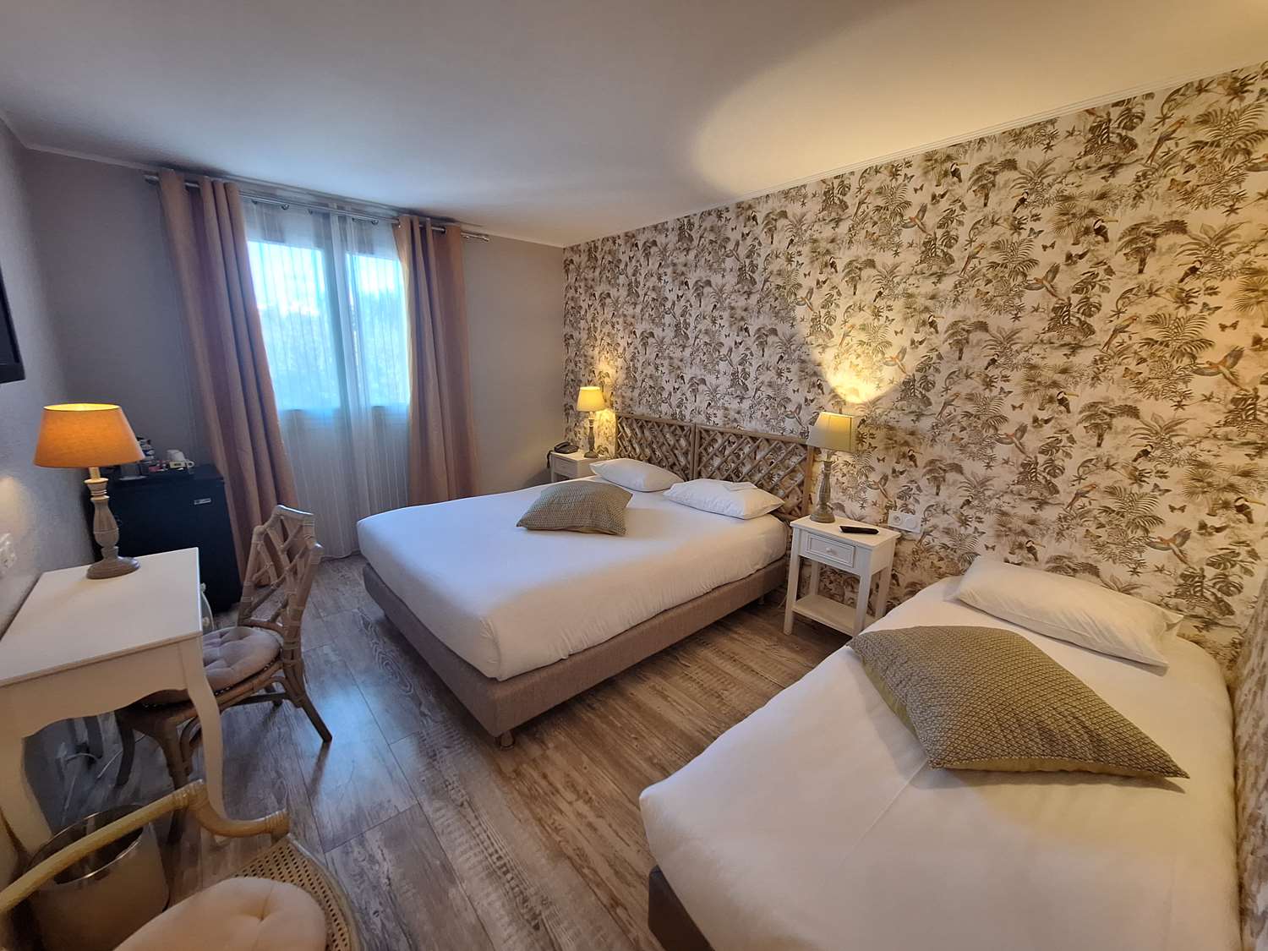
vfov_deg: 89.9
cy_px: 476
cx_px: 634
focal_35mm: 13
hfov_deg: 106.2
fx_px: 476
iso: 80
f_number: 2.2
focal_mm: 1.74
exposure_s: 1/40
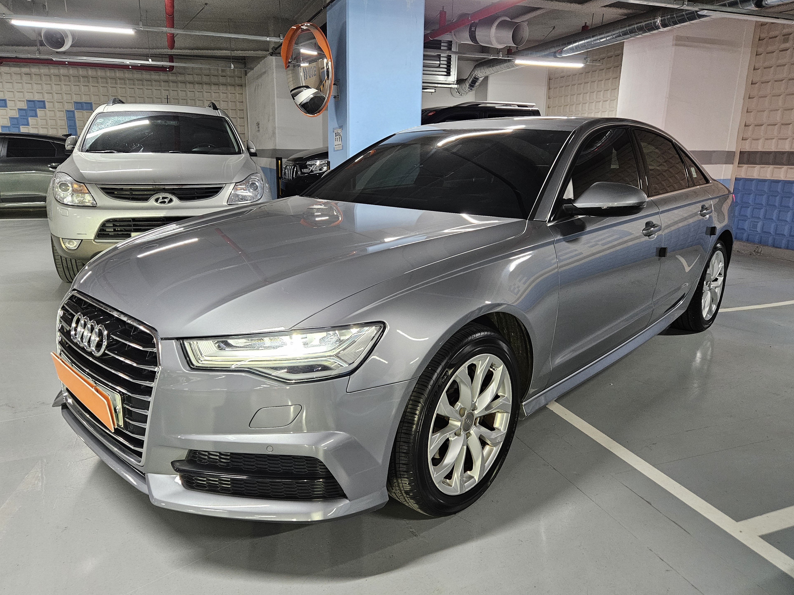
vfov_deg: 56.8
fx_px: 551
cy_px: 285
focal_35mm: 24
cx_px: 387
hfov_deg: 71.6
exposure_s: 1/120
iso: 500
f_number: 1.8
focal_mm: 5.4
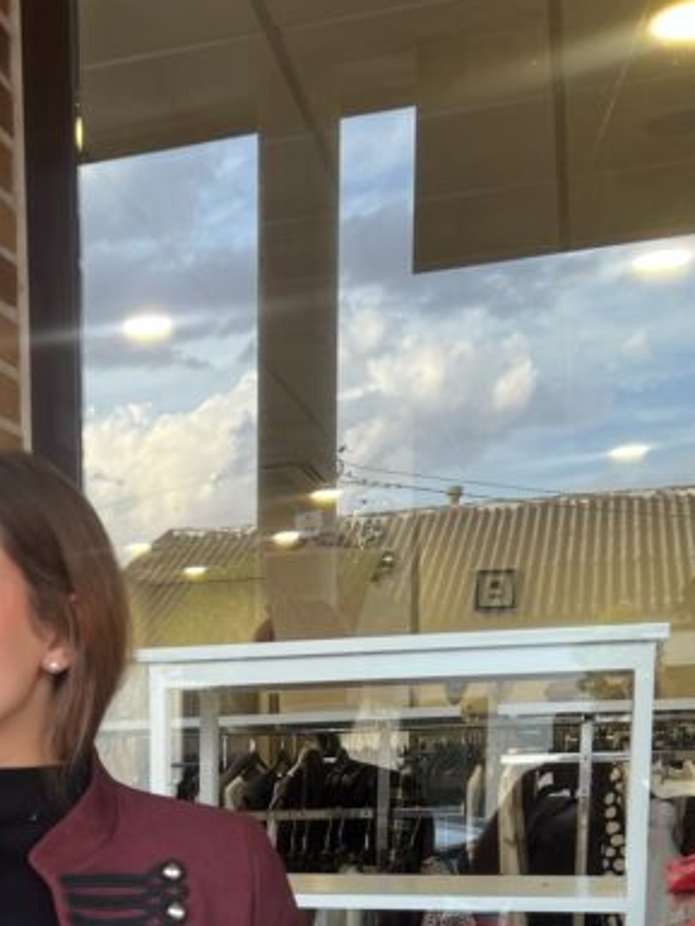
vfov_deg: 32.4
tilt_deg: -7.5
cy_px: 950
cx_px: 46
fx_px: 1445
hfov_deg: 26.0
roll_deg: -0.1
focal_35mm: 54
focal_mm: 5.7
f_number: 1.5
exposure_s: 1/100
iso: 64
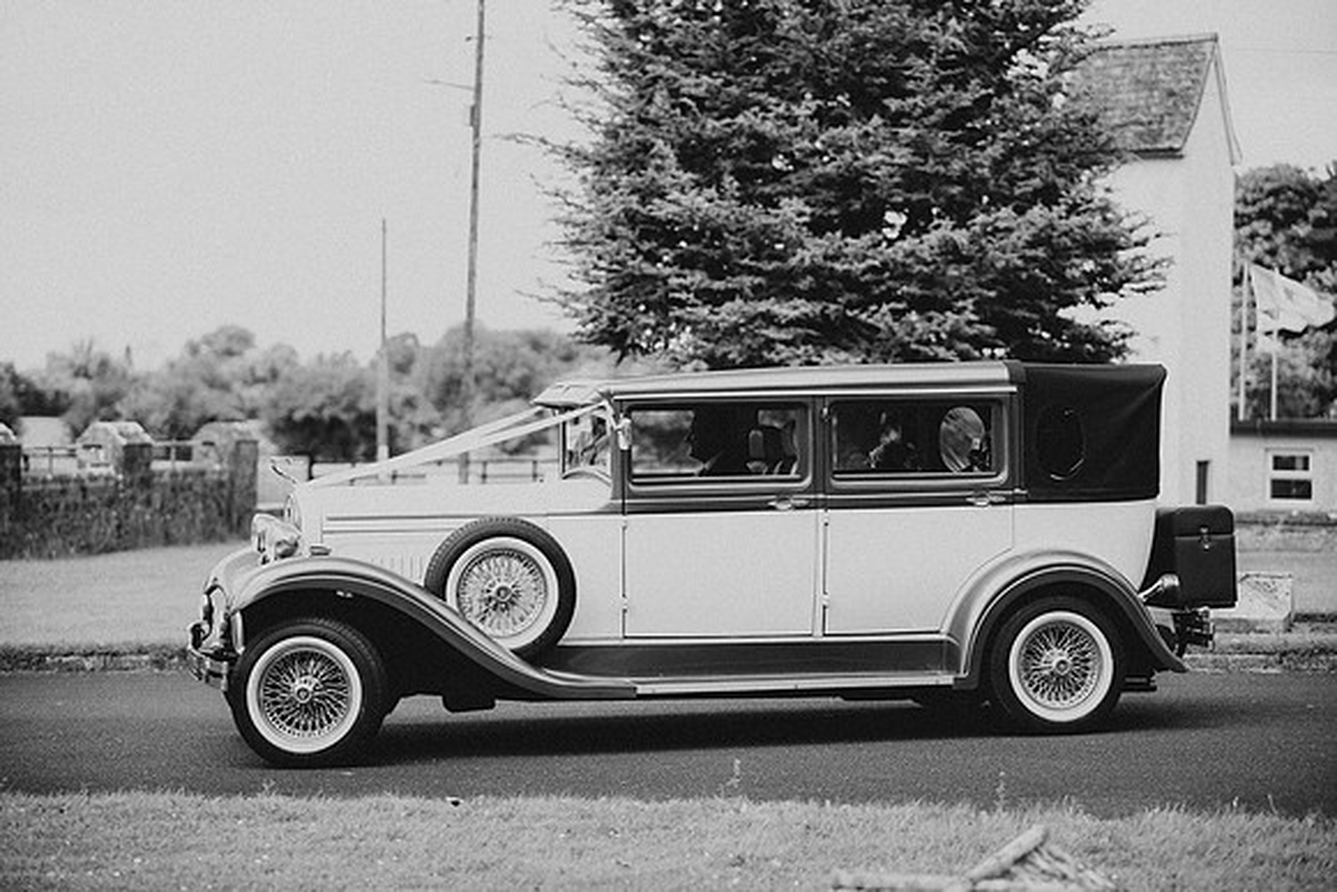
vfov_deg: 16.1
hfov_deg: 23.9
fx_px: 3157
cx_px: 668
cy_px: 446
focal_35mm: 85
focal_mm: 85
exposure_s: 1/1600
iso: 100
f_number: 2
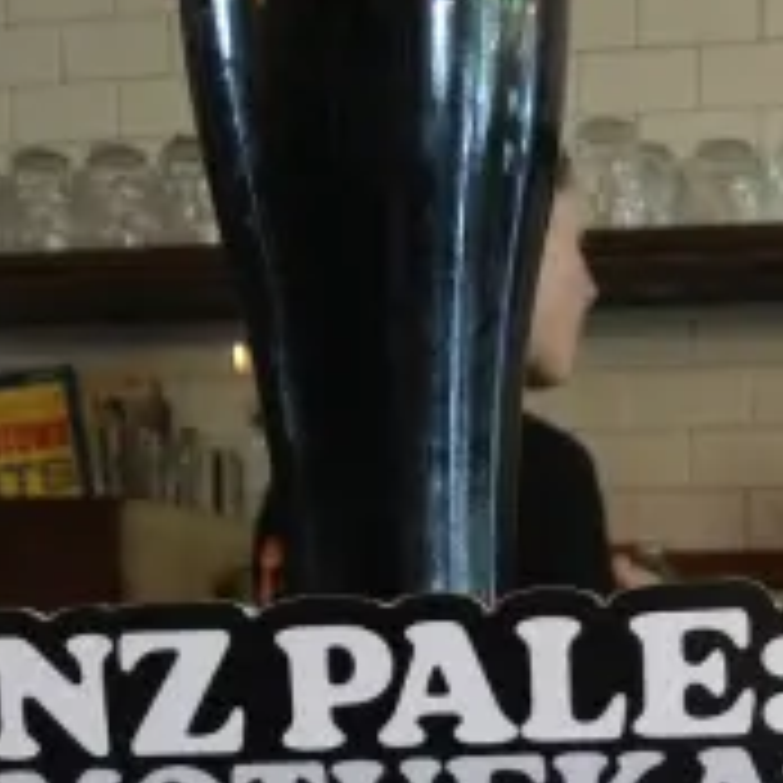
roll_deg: -0.4
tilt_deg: -9.8
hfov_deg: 27.1
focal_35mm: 63
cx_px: 549
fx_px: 1612
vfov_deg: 25.2
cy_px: 878
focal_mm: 3.3
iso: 500
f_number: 2.4
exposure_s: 1/17
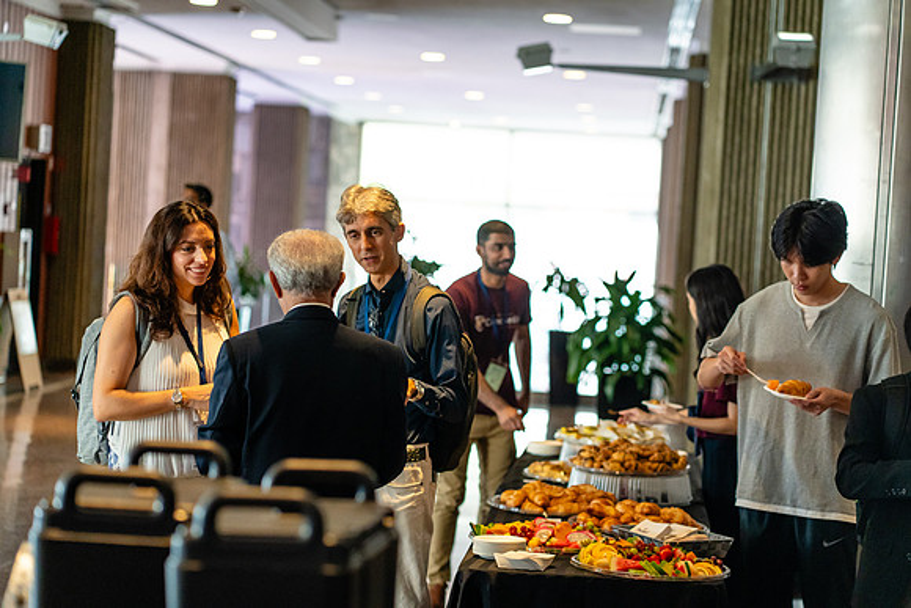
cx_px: 456
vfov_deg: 16.1
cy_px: 304
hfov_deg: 23.9
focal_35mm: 85
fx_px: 2151
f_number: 2.8
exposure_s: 1/400
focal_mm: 85
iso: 3200
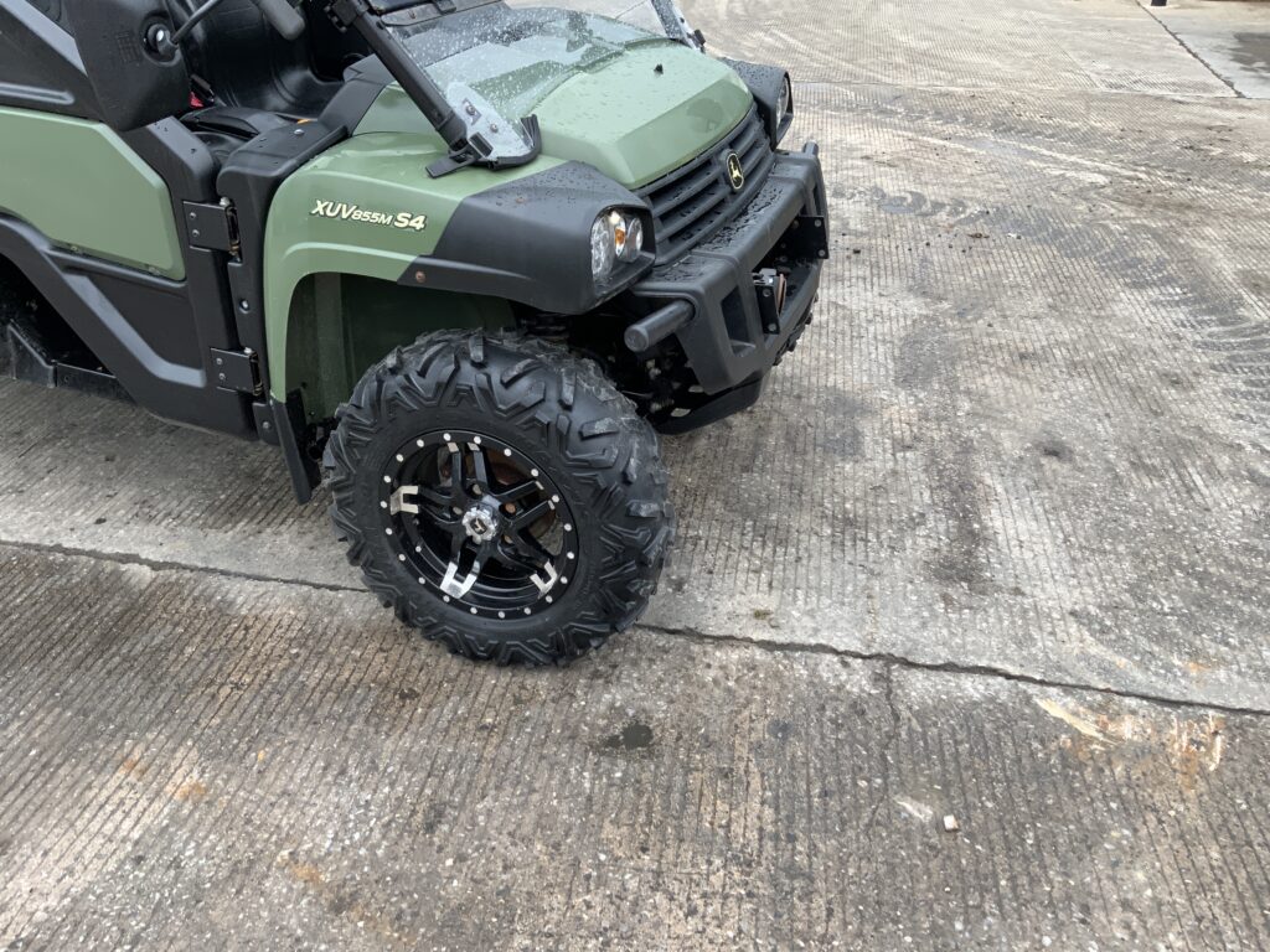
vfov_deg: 48.2
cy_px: 476
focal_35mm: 29
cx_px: 635
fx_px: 1064
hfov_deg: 61.7
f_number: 1.8
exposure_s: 1/383
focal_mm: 3
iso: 16
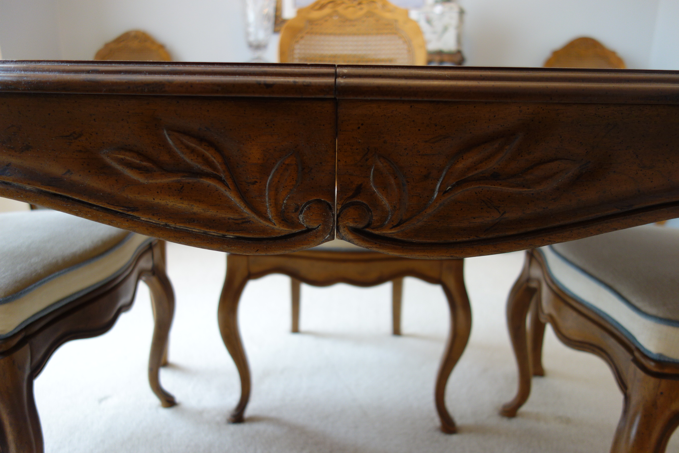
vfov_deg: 46.4
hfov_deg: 65.5
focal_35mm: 28
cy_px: 226
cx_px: 340
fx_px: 528
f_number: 1.8
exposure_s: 1/30
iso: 200
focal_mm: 10.4
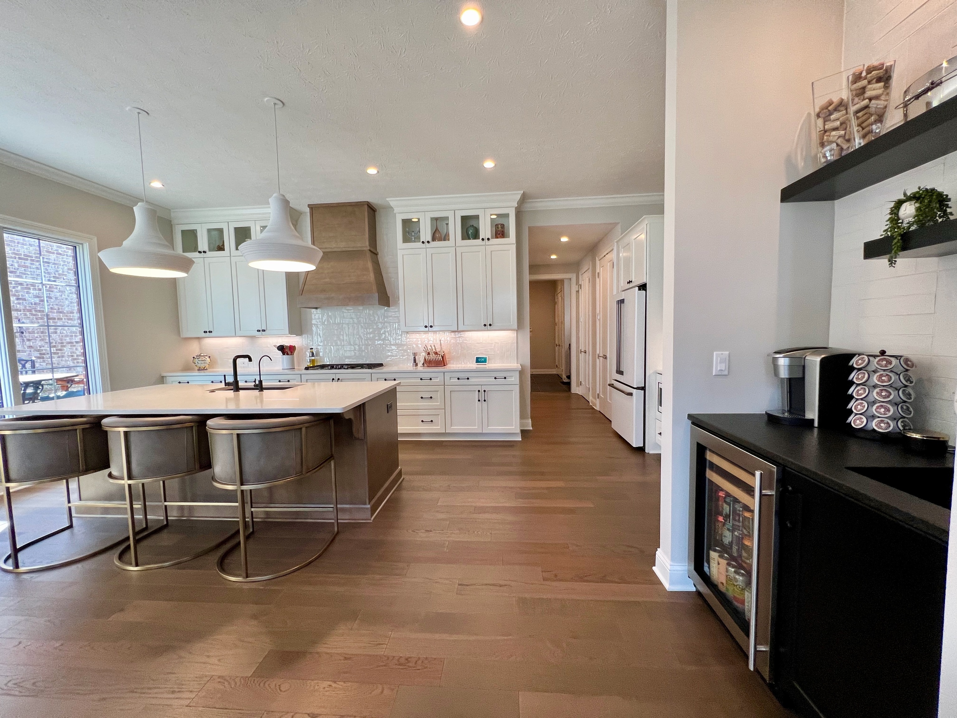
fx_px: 359
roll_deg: +1.1
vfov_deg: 89.9
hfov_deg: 106.2
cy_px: 359
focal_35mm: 13
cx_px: 478
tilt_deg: -3.2
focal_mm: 1.57
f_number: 1.8
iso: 125
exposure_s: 1/120
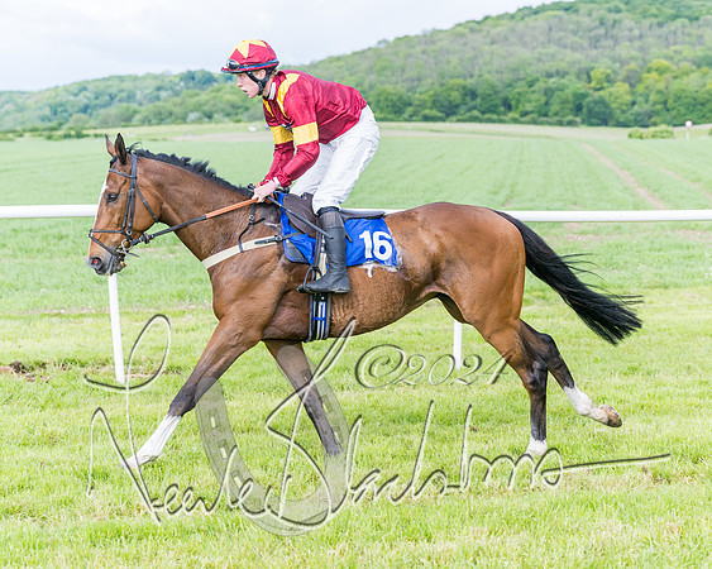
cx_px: 366
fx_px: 2216
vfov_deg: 14.6
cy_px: 257
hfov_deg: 18.2
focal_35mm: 105
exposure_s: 1/2000
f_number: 4
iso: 400
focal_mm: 78
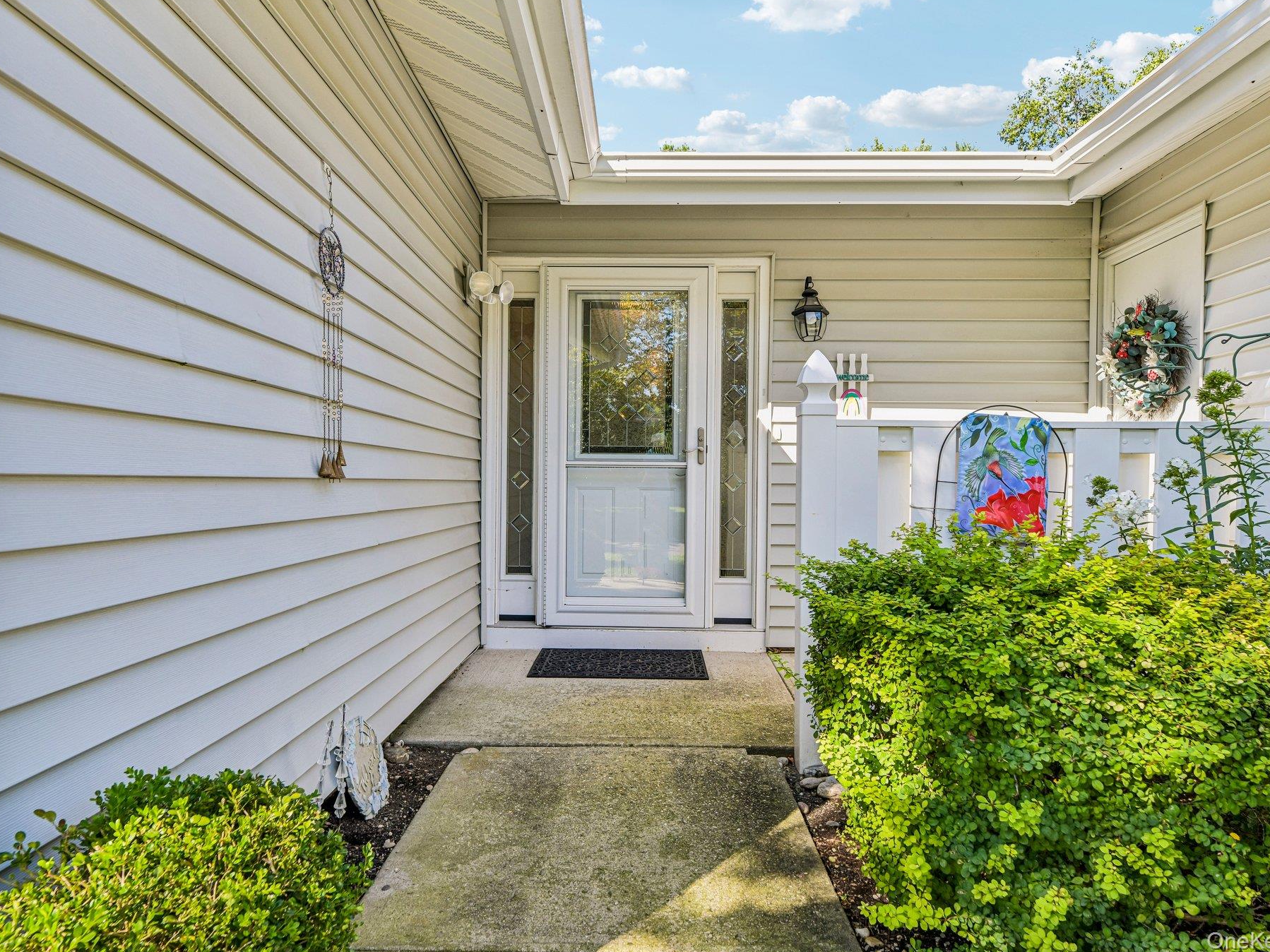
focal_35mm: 23
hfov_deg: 73.9
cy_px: 476
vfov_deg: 58.9
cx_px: 627
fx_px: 844
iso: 250
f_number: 9
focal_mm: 21
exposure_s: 1/100
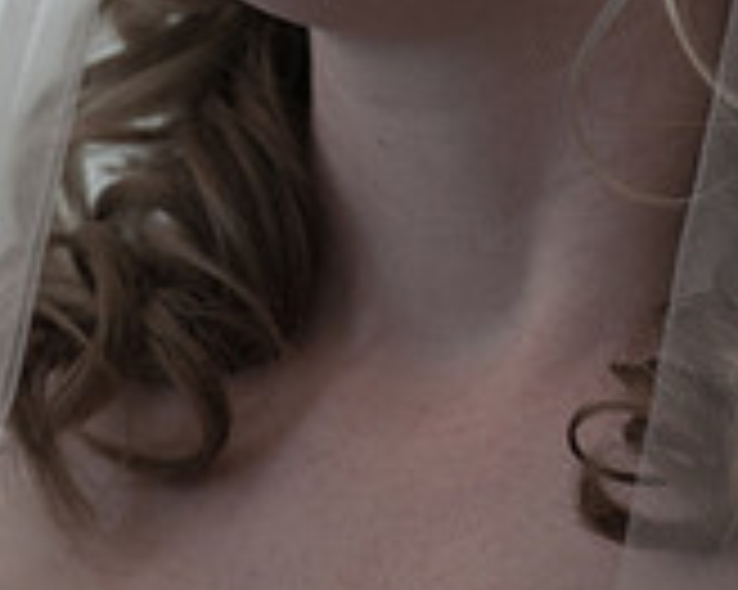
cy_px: -212
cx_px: 403
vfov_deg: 2.0
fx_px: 16808
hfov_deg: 2.5
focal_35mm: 770
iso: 800
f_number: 2.8
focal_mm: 200
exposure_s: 1/60
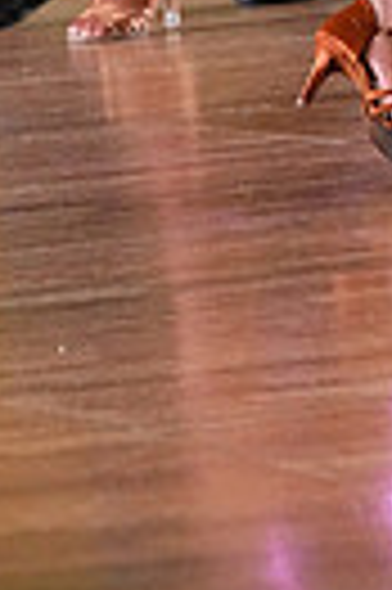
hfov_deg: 2.4
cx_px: 669
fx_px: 9219
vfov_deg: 3.6
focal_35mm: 563
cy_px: -531
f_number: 5
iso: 8000
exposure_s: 1/400
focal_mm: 127
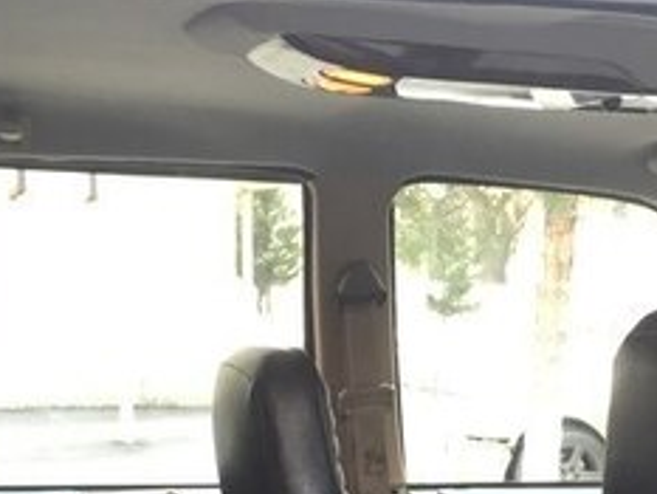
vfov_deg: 16.7
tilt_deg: -14.0
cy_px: 685
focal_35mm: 82
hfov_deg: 23.7
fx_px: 1557
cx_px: 443
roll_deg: +0.2
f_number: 2.2
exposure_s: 1/33
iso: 80
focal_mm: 4.15
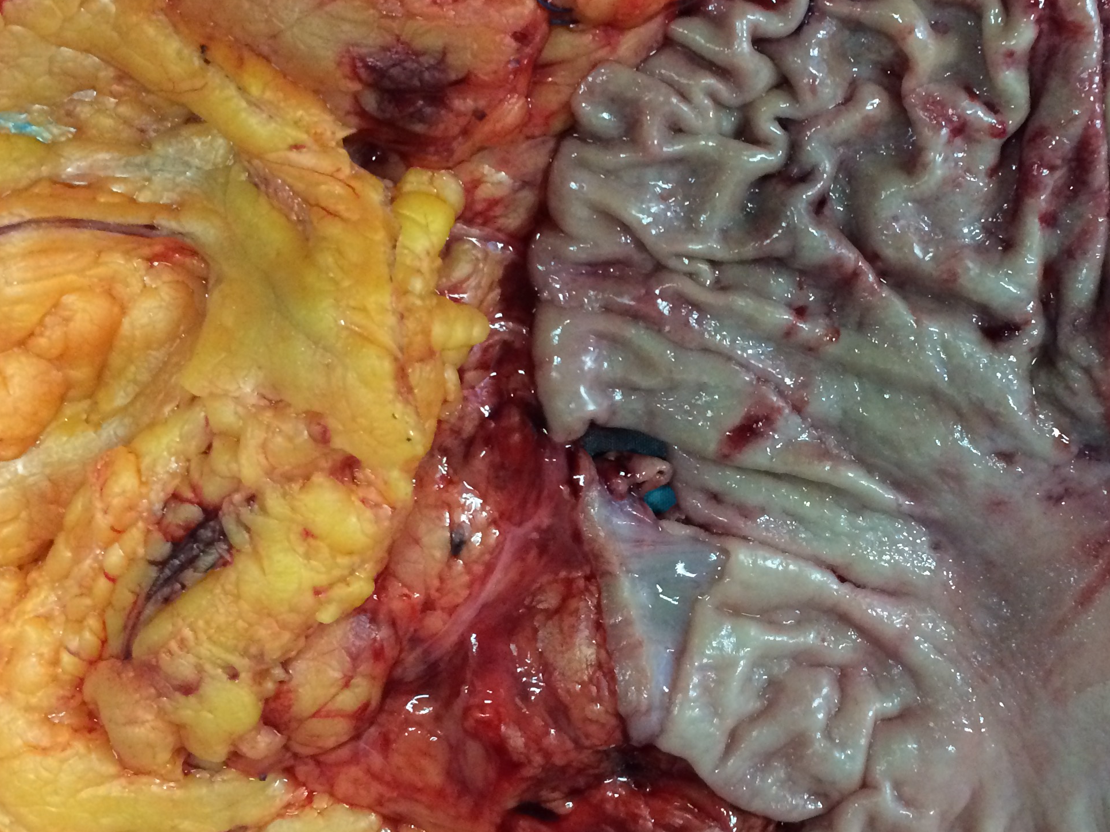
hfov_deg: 38.4
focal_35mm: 49
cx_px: 746
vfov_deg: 29.7
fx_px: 1571
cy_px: 425
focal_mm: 4.15
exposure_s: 1/33
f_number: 2.2
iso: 320
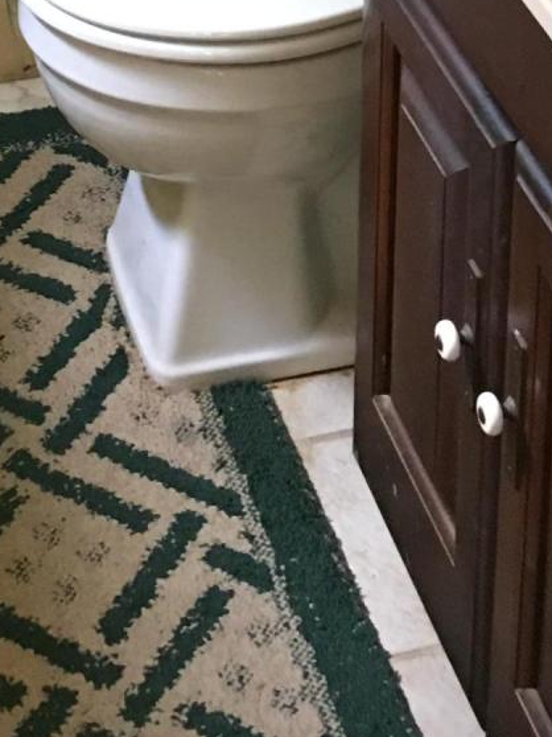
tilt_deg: -16.7
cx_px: 135
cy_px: -577
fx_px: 2213
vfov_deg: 16.1
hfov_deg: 14.2
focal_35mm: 104
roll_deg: +0.2
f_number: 2.2
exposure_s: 1/10
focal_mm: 4.15
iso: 80
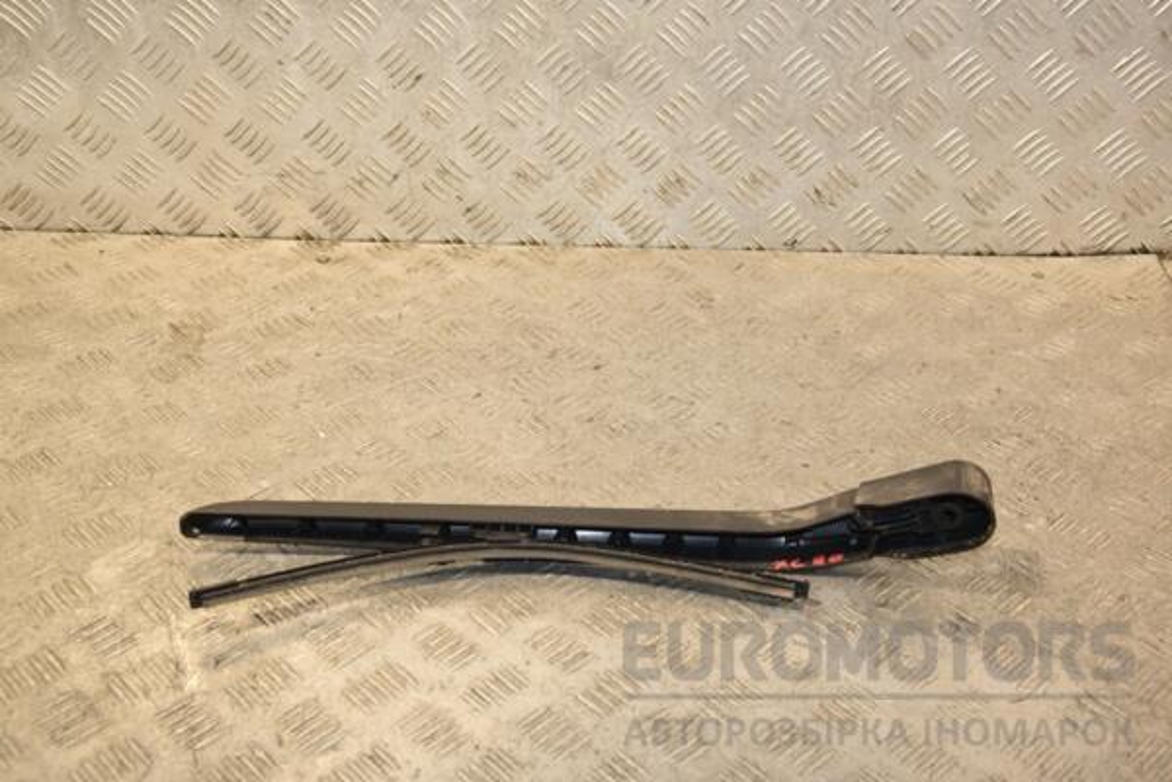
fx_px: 1563
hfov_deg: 41.1
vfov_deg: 28.1
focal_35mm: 48
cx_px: 586
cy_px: 391
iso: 800
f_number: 5.6
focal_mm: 32
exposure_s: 1/200
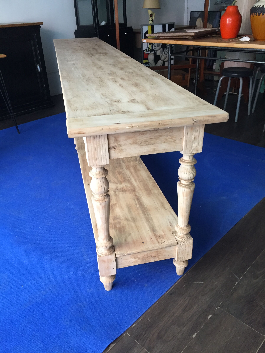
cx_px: 132
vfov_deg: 61.7
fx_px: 296
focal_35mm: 29
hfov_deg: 48.2
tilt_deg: -29.0
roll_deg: +1.6
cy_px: 176
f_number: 2.2
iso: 125
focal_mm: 4.15
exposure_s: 1/33
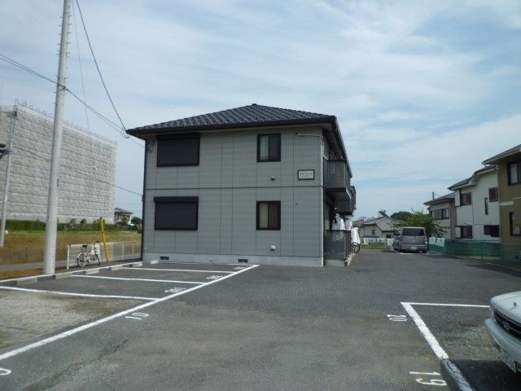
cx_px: 260
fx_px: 376
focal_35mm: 25
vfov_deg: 54.9
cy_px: 196
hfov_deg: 69.4
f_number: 4.5
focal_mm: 4.4
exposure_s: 1/800
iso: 80
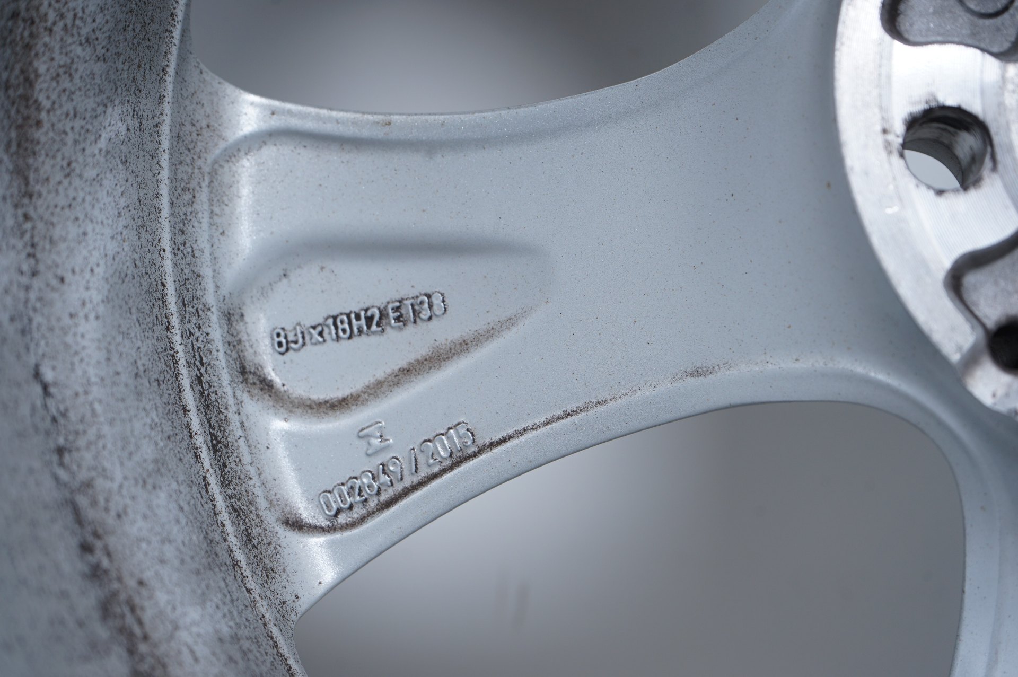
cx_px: 509
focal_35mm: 51
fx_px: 1441
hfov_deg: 38.9
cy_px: 338
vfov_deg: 26.4
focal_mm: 51
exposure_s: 1/100
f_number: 7.1
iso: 250
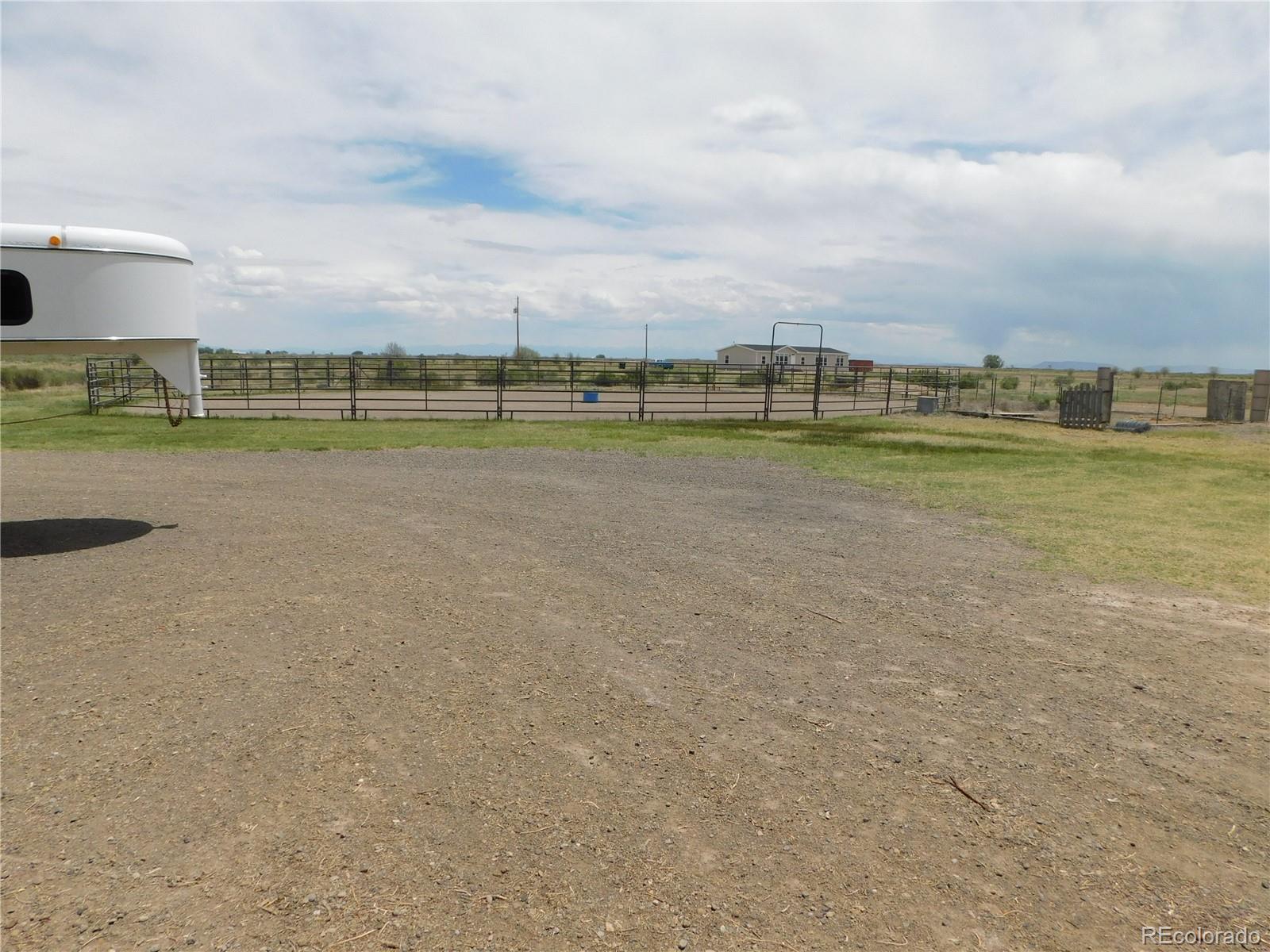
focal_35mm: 23
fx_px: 844
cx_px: 635
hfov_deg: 73.9
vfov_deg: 58.9
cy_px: 476
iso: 125
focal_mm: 4
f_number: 6
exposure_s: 1/800
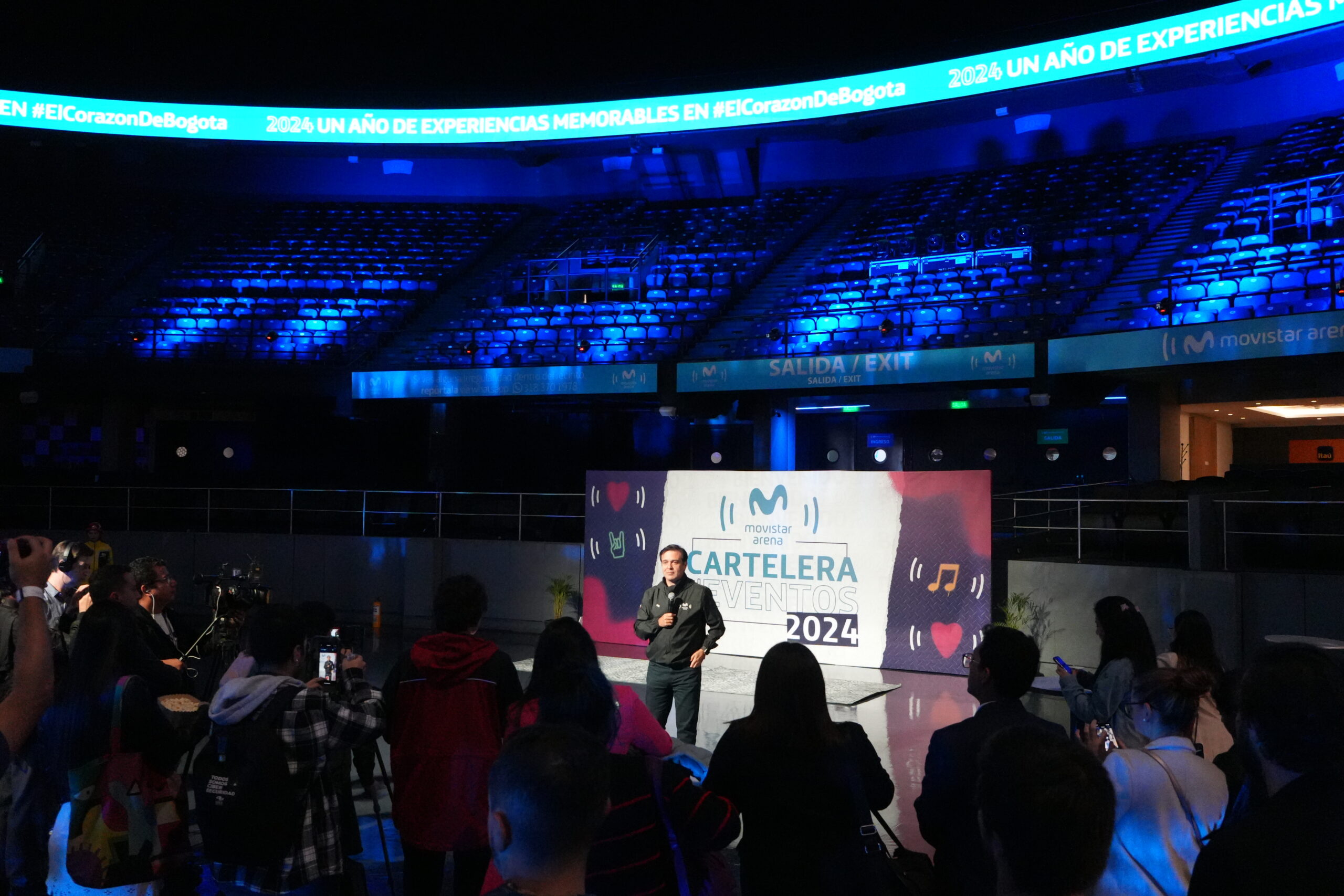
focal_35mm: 30
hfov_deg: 61.9
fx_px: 1120
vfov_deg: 43.6
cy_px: 448
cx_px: 672
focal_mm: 20
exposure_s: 1/100
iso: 6400
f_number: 4
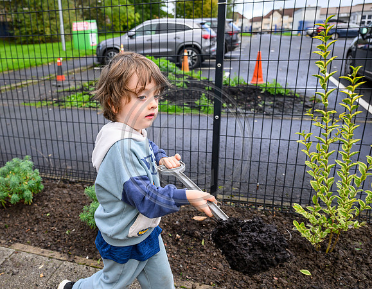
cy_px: 132
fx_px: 314
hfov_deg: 60.4
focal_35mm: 29
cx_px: 137
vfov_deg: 49.4
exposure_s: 1/500
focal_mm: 24
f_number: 4
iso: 500
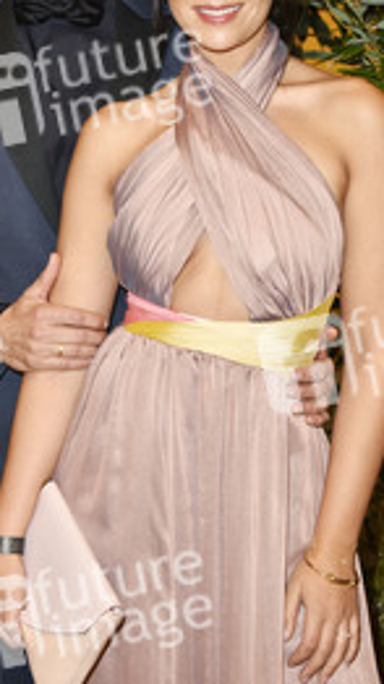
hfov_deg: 12.2
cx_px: 154
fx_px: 1796
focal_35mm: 99
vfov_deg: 21.5
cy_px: 222
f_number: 5.6
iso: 800
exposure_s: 1/80
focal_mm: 62
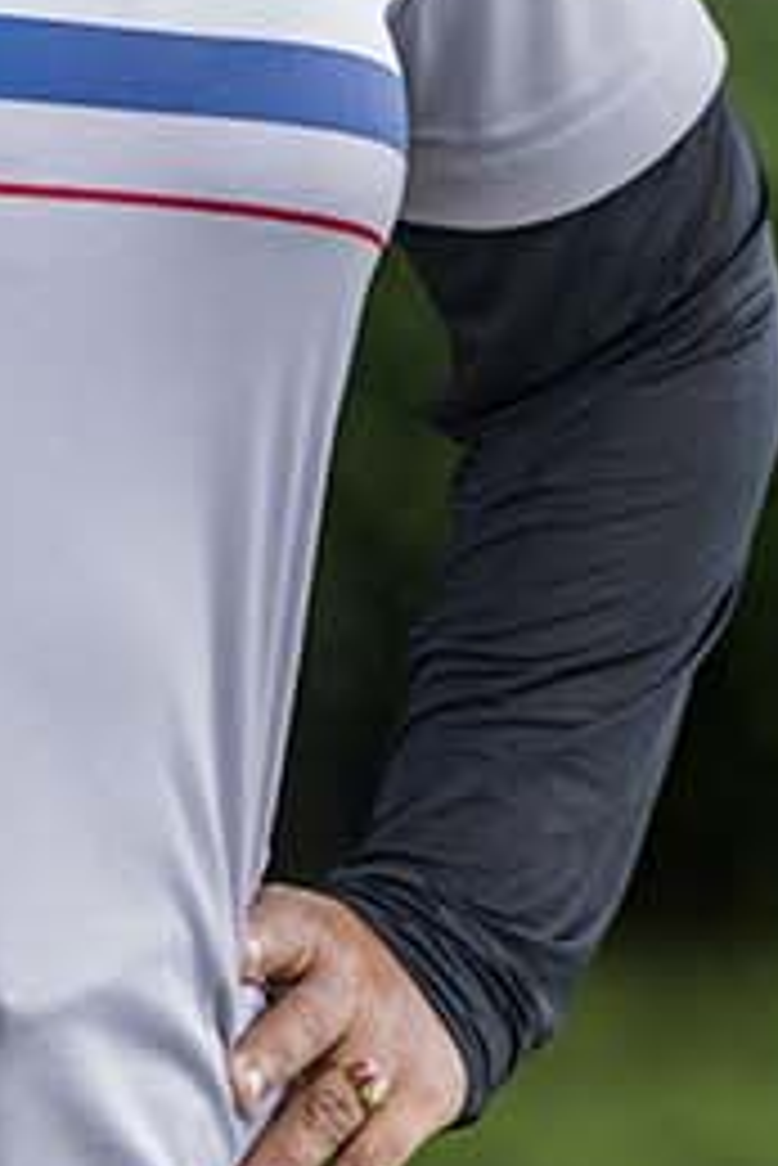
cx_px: -166
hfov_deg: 1.9
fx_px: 23372
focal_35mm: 722
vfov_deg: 2.9
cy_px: -356
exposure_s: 1/250
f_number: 3.5
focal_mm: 130
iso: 180
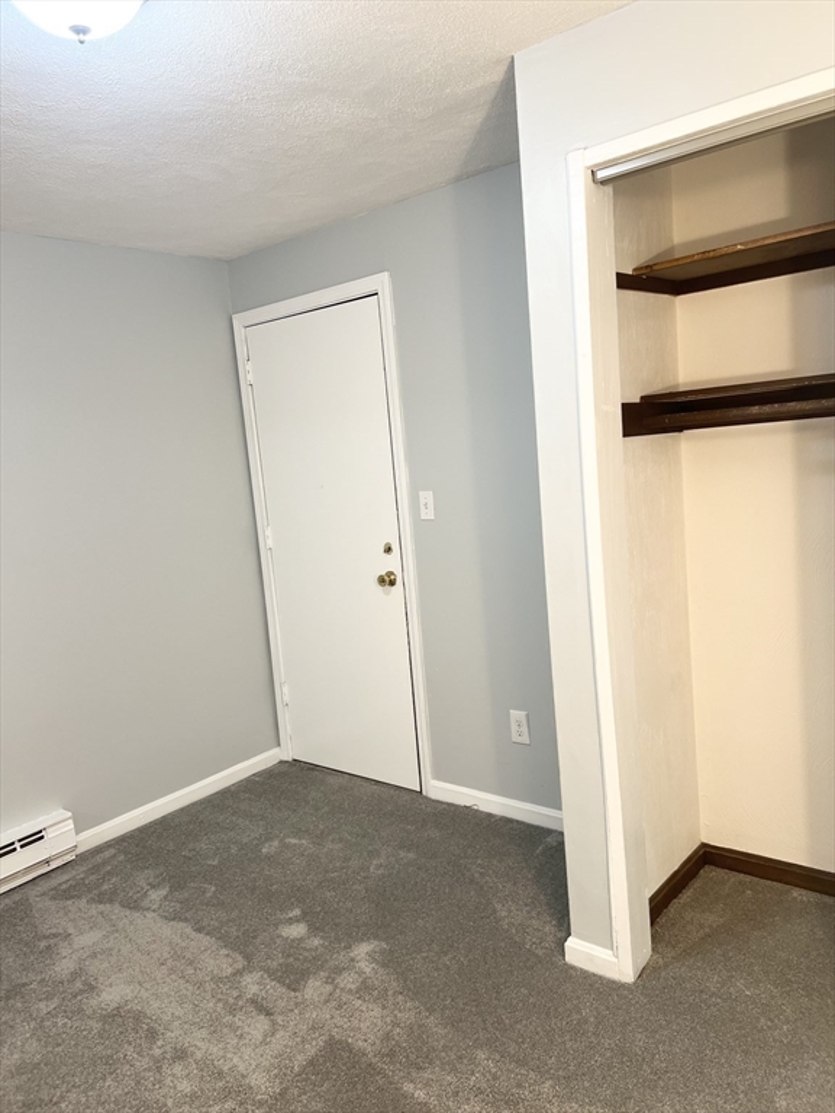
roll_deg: +5.7
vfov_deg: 67.3
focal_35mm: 26
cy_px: 556
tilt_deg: -6.0
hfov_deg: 53.1
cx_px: 418
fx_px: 836
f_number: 1.5
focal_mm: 5.7
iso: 64
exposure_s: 1/60
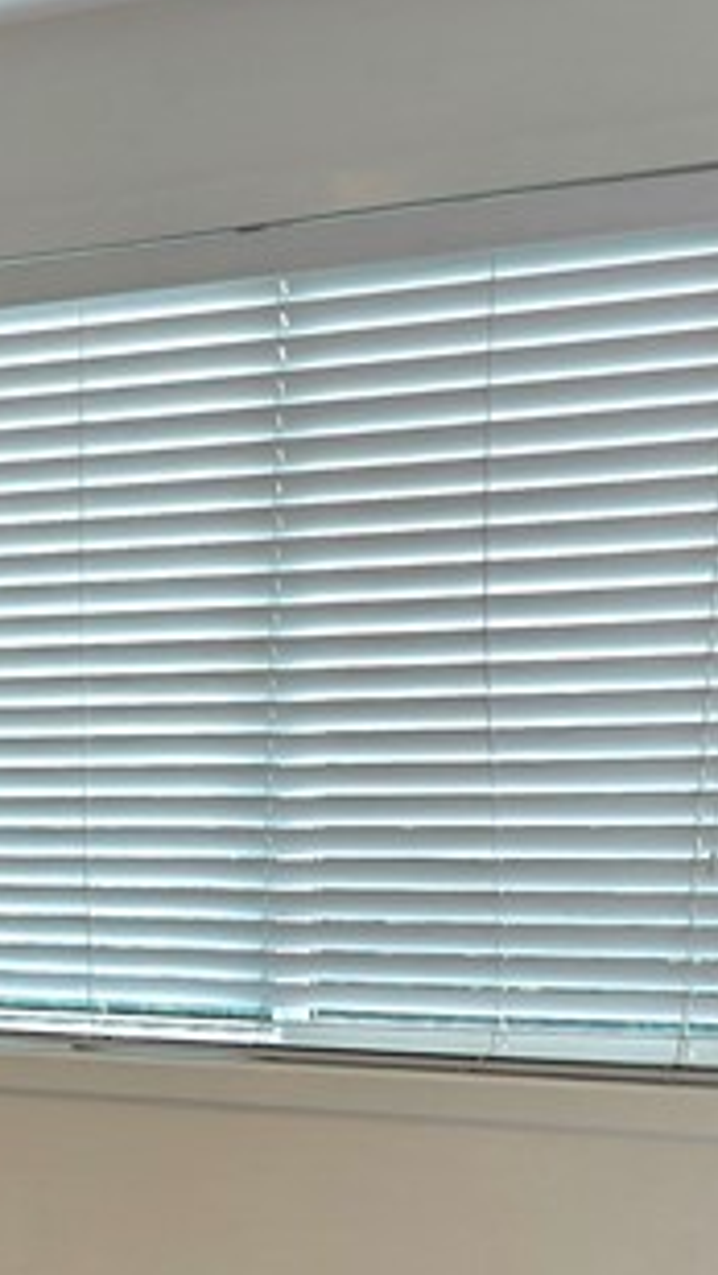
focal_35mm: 83
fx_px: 2807
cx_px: -433
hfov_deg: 13.5
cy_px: 1213
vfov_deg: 24.6
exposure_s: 1/120
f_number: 1.7
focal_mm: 6.3
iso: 50
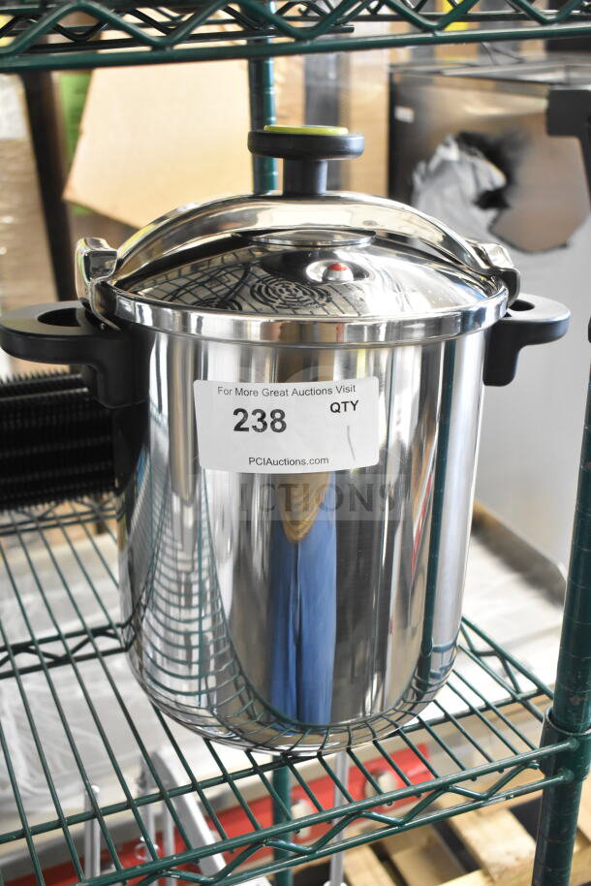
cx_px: 296
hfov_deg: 34.2
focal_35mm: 39
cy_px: 443
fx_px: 960
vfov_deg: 49.5
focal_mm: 26
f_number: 4
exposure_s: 1/40
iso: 2800
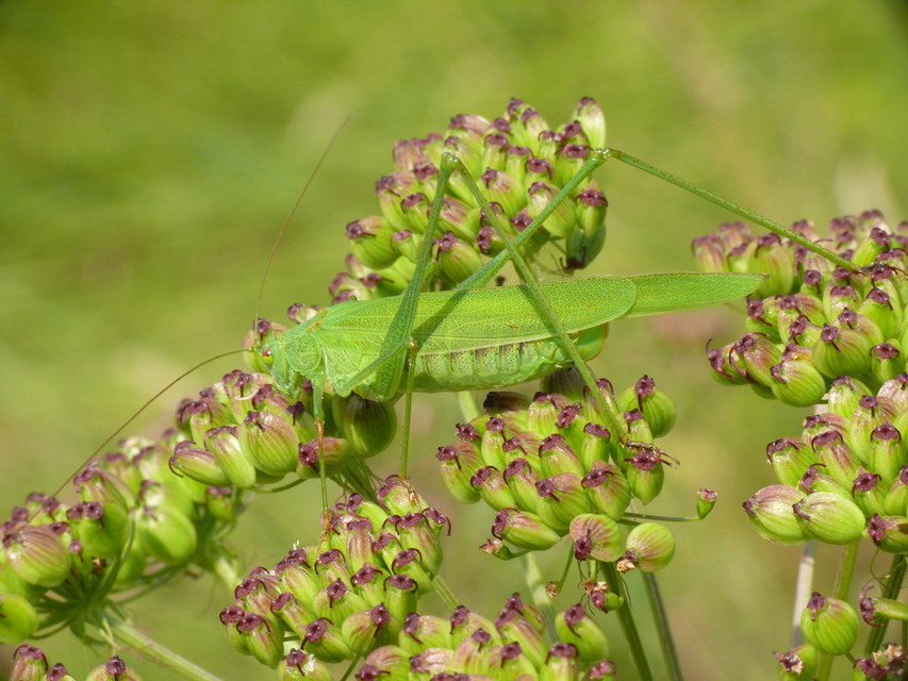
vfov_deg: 12.4
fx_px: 3148
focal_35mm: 120
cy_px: 340
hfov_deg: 16.4
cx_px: 454
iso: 200
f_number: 11
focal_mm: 25.5
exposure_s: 1/125
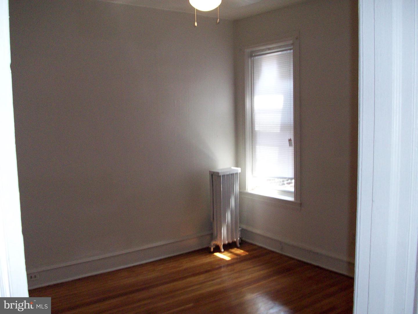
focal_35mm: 34
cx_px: 209
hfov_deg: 54.0
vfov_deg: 41.8
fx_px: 411
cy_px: 157
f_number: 2.8
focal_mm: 5.7
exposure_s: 1/60
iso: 160
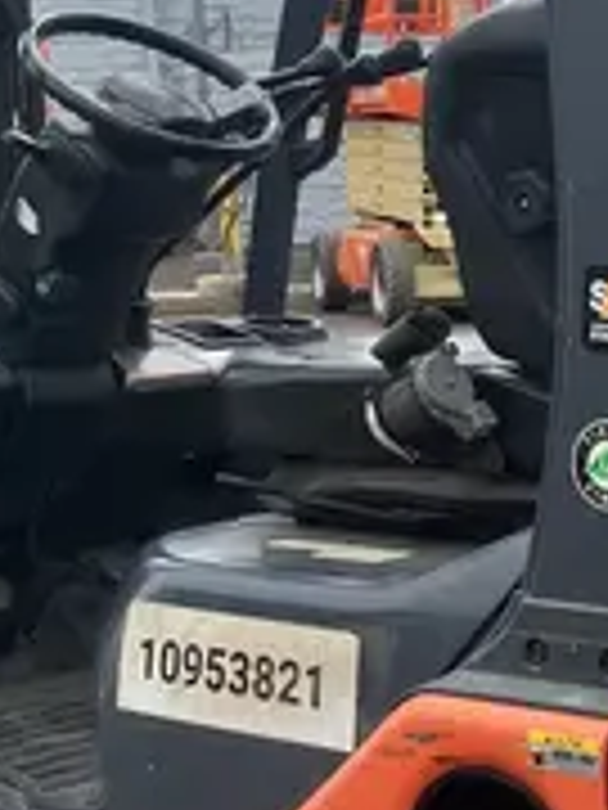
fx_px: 2670
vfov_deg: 17.3
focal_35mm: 114
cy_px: 421
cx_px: 576
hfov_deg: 12.9
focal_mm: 3.99
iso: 32
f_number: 1.8
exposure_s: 1/607
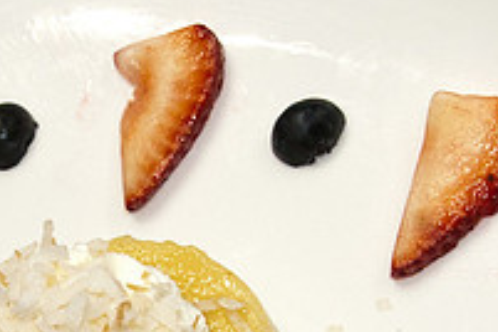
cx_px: 156
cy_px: 400
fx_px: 2095
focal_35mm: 151
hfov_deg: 13.5
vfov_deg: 9.0
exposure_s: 1/100
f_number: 7.1
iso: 800
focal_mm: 35
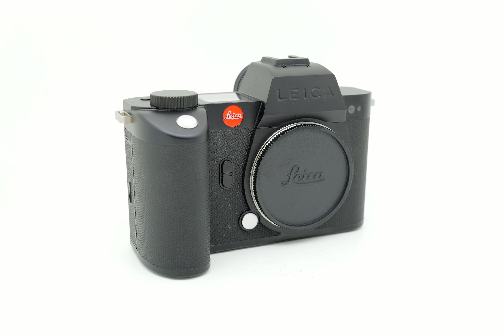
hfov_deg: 45.5
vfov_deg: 31.1
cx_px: 252
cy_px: 168
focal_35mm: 43
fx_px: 601
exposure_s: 1/60
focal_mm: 43
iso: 800
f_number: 8
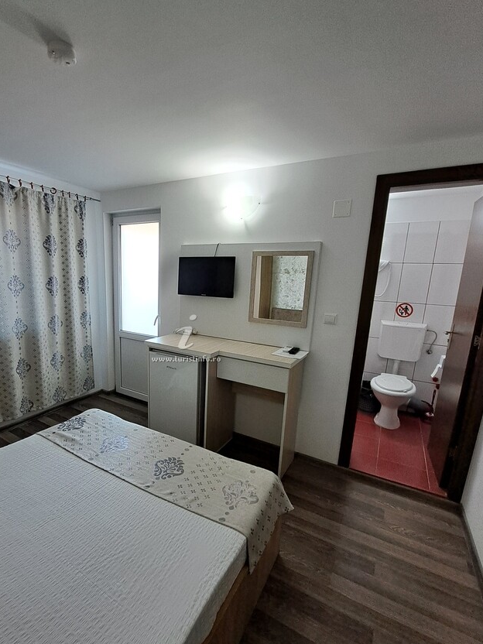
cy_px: 346
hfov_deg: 77.3
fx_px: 298
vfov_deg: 94.3
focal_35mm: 16
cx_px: 195
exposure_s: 1/50
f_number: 2.2
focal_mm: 1.74
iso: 100
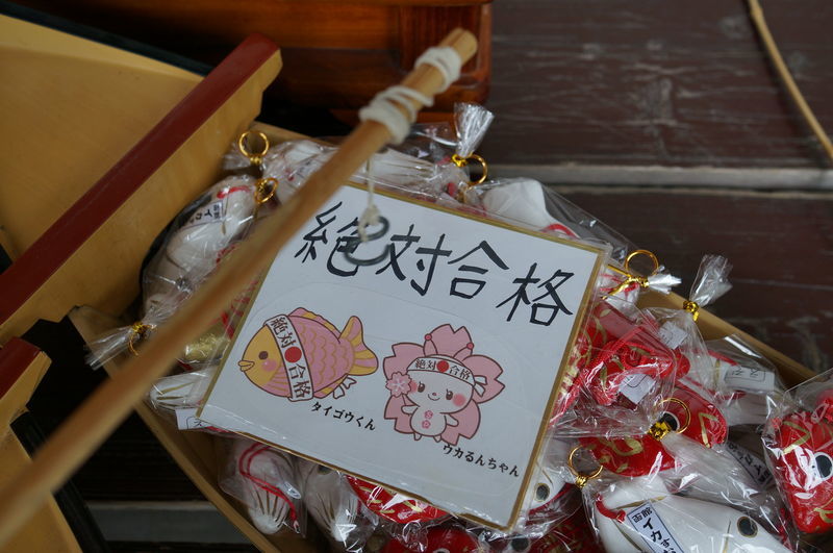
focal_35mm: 36
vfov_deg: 36.8
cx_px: 416
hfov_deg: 53.2
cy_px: 276
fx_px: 832
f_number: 4
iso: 200
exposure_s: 1/160
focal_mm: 24
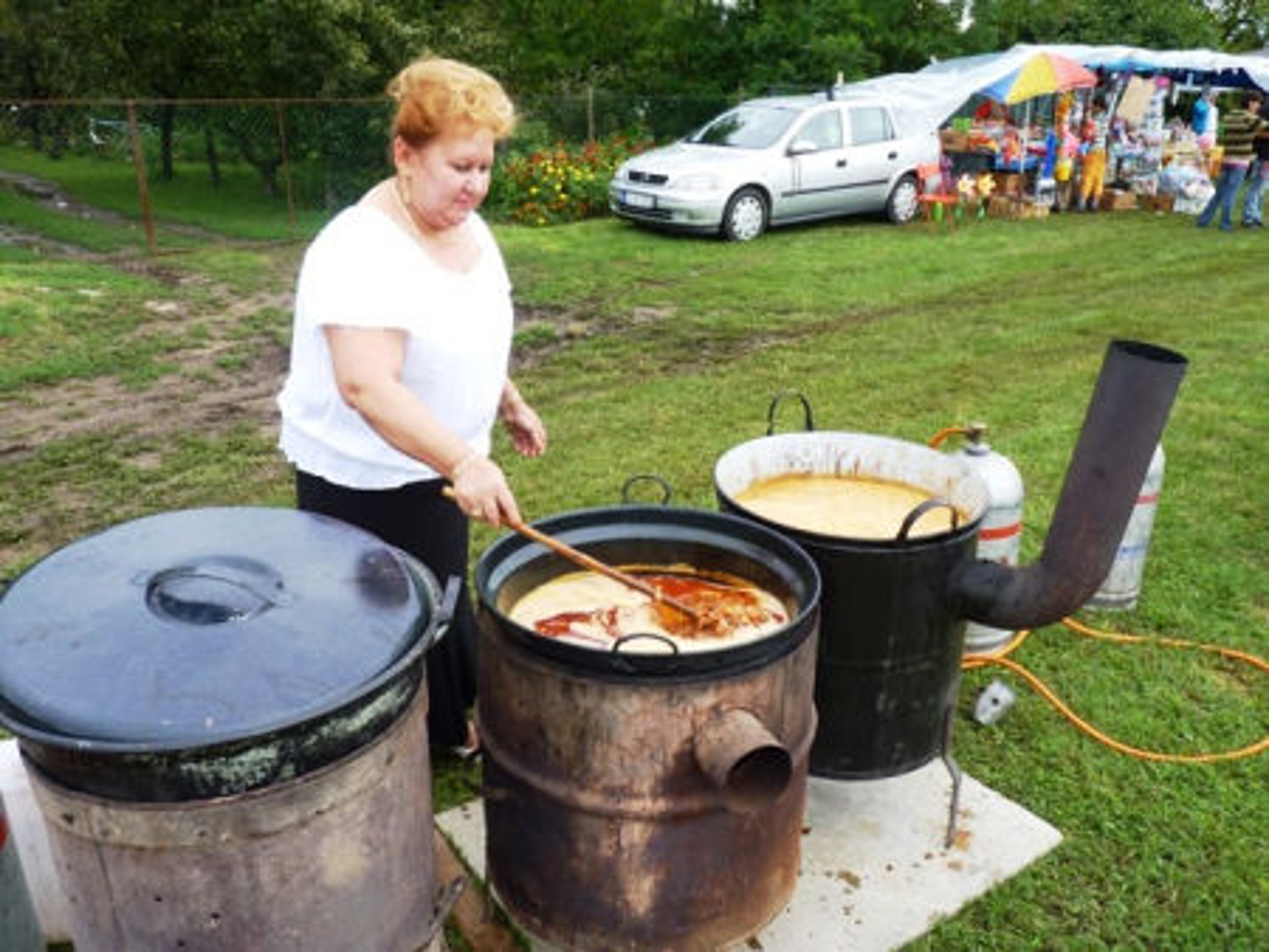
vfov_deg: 51.4
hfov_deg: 65.3
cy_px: 476
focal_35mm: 27
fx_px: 990
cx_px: 634
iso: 80
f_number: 3.2
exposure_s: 1/125
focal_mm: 4.8
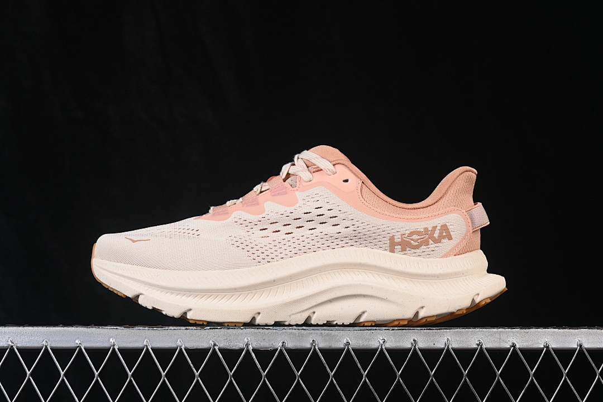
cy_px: 201
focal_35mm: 75
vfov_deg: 18.2
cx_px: 302
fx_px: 1256
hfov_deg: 27.0
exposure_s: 1/80
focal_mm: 50
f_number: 8
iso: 160
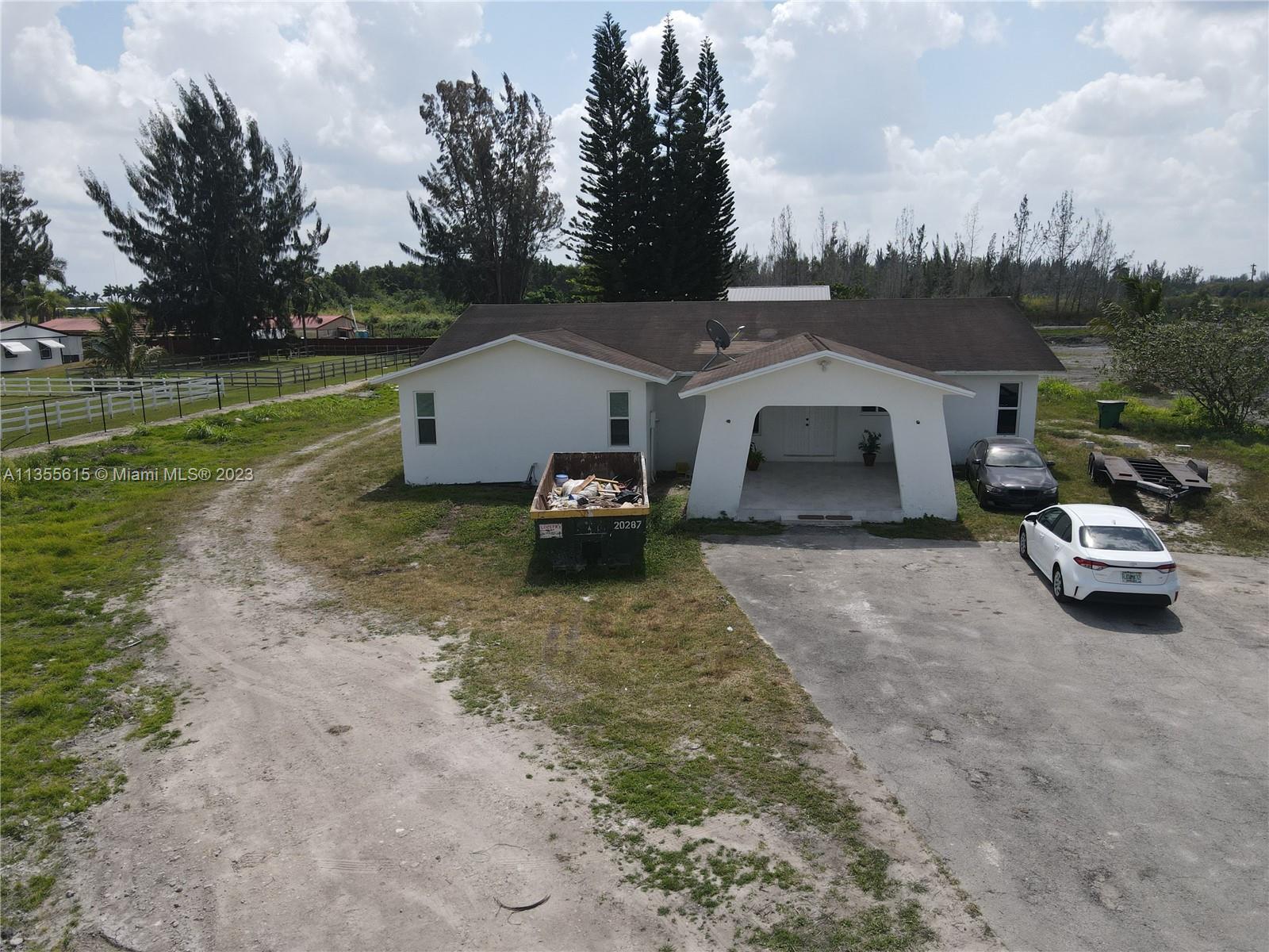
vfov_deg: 56.8
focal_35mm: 24
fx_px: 880
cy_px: 476
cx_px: 634
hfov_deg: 71.6
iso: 110
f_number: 2.8
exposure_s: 1/1000
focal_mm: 4.5
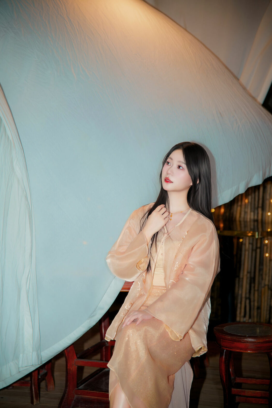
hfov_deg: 18.2
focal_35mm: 75
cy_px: 204
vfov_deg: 27.0
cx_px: 136
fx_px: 850
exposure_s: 1/80
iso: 500
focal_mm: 75
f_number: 2.8
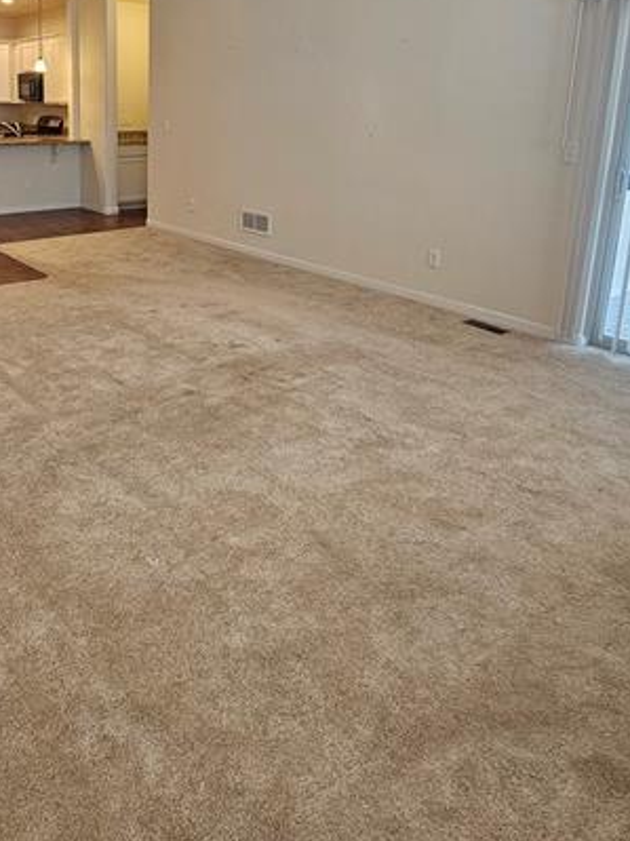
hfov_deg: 52.5
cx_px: 159
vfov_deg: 66.2
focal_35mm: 25
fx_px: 607
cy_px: 238
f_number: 2.2
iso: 160
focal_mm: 2.2
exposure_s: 1/60
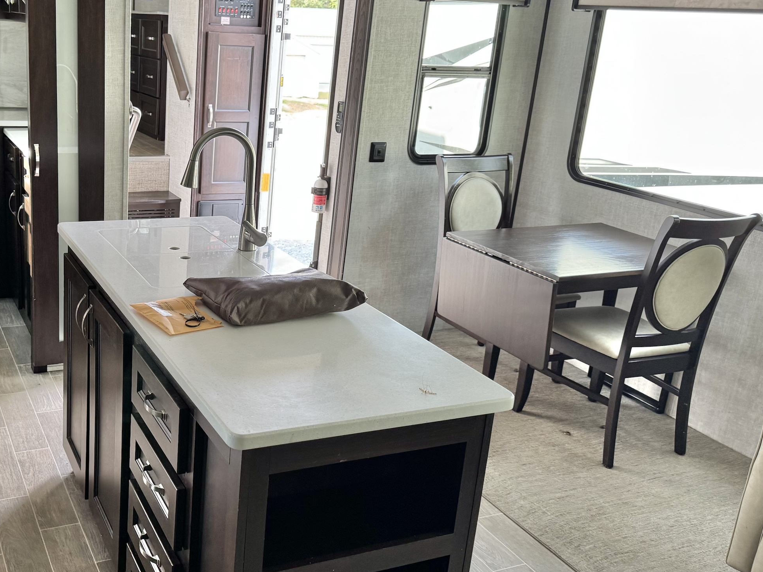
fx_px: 815
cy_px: 278
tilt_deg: -15.0
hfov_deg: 48.9
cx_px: 227
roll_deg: -1.9
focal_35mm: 37
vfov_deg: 38.7
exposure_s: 1/121
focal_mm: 6.76
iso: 160
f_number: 1.78
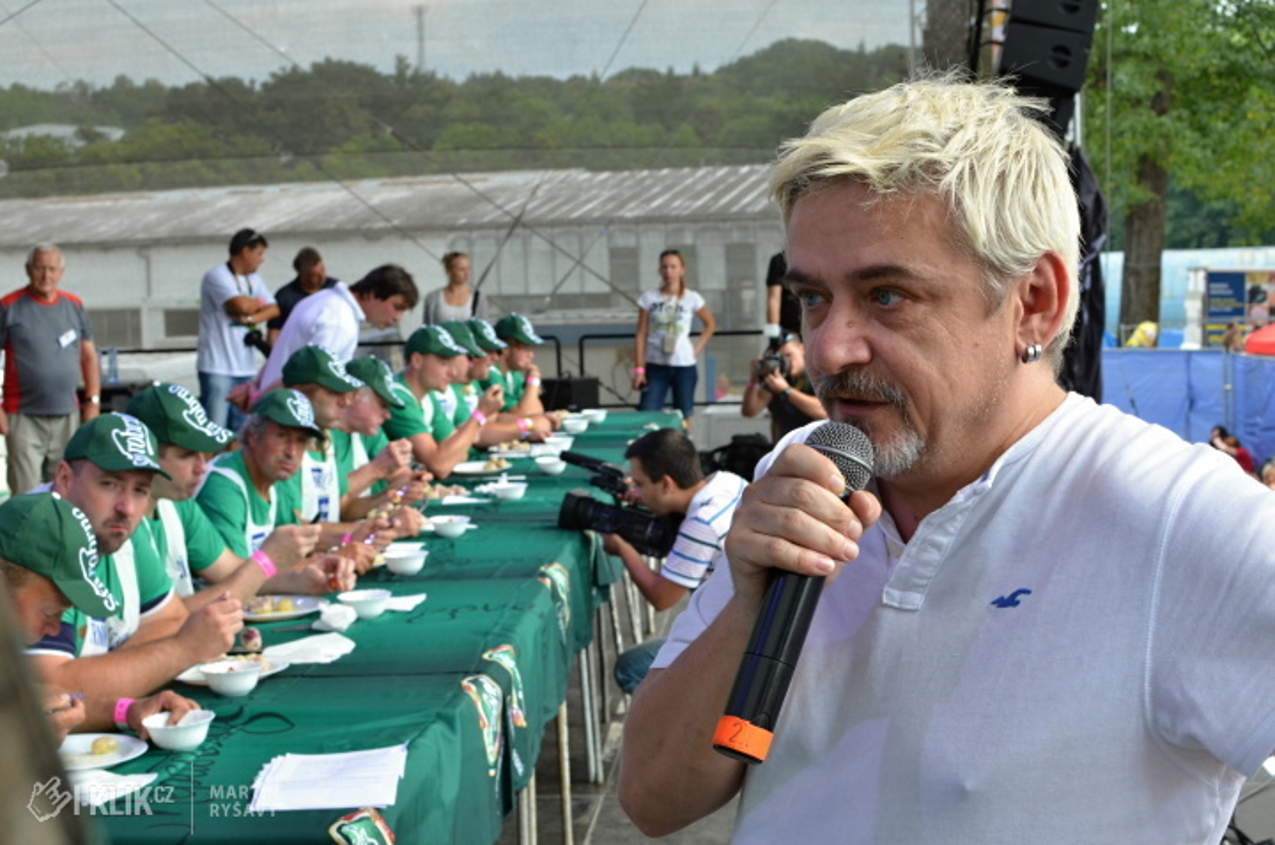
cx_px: 638
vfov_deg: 25.6
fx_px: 1856
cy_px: 422
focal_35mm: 52
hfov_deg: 37.9
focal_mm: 35
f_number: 8
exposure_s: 1/200
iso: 400
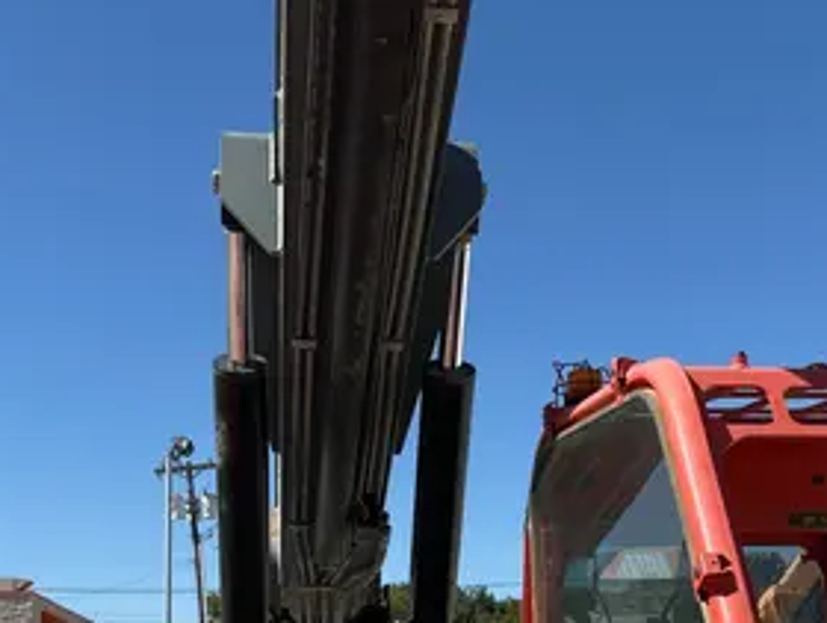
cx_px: 443
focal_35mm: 51
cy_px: 607
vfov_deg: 27.2
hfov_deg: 37.4
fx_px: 1221
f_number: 1.6
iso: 50
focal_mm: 5.96
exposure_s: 1/3311
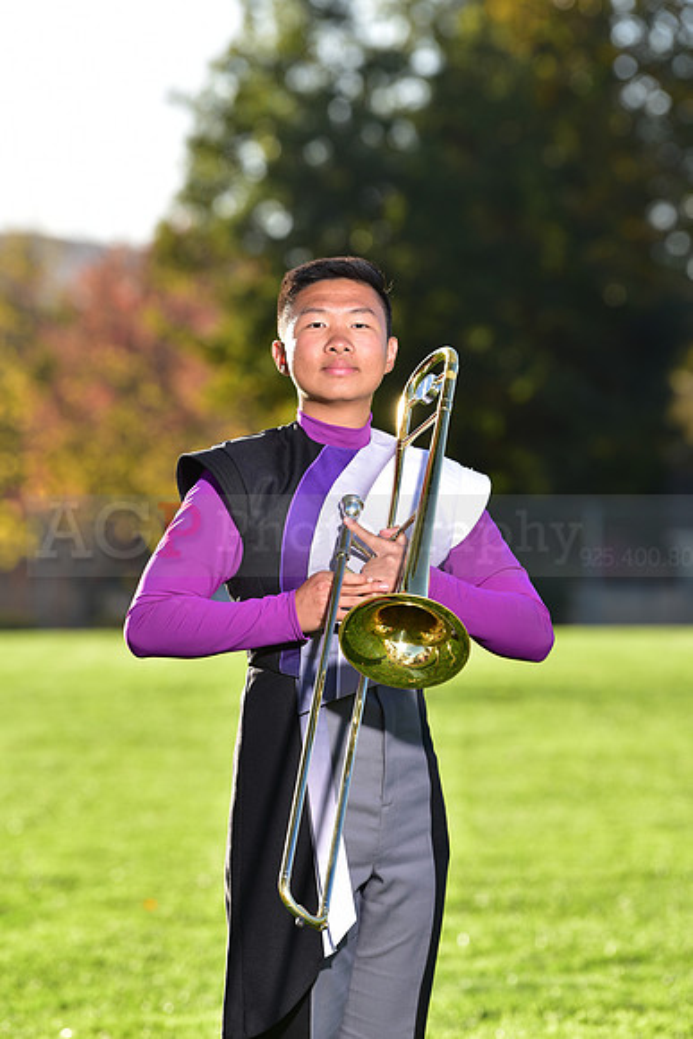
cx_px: 346
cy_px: 520
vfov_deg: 10.3
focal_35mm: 200
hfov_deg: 6.9
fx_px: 5771
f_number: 5
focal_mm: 200
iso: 100
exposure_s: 1/250
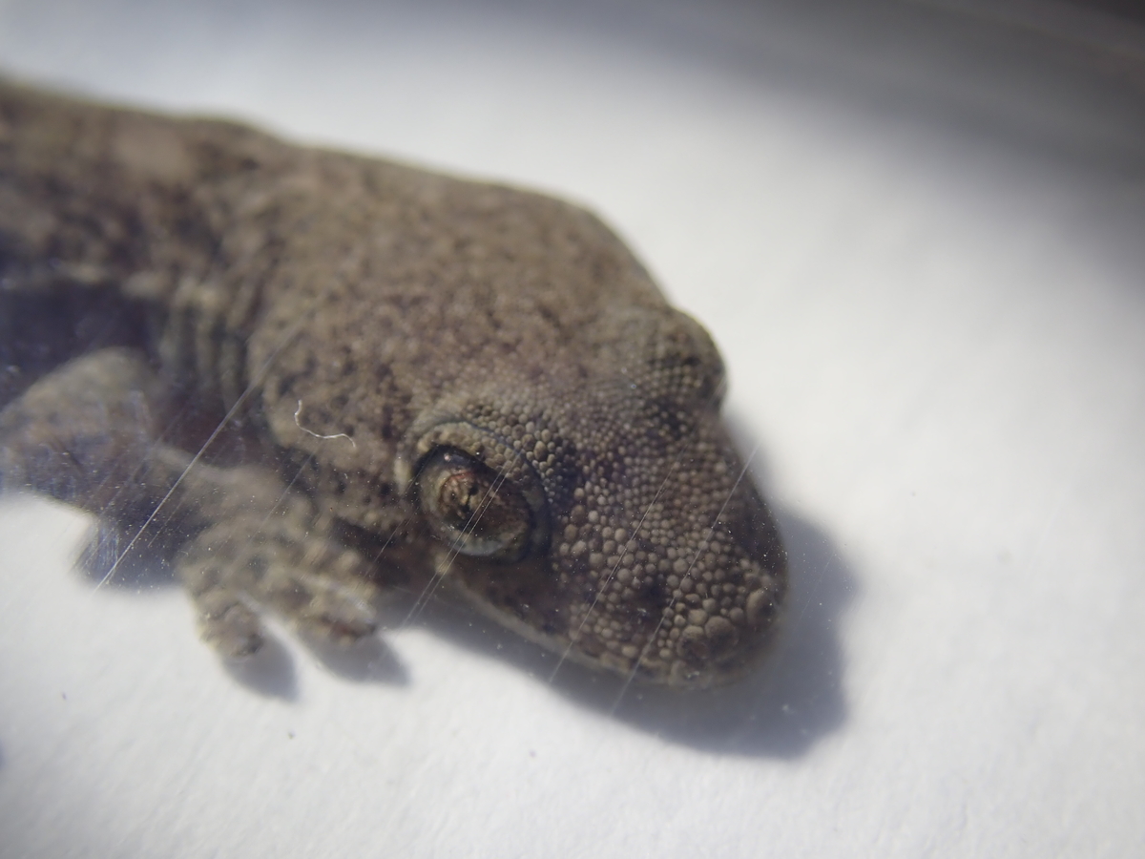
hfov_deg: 33.8
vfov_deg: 25.7
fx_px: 1885
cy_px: 430
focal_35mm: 57
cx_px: 572
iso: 100
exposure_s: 1/500
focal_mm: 10.29
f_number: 5
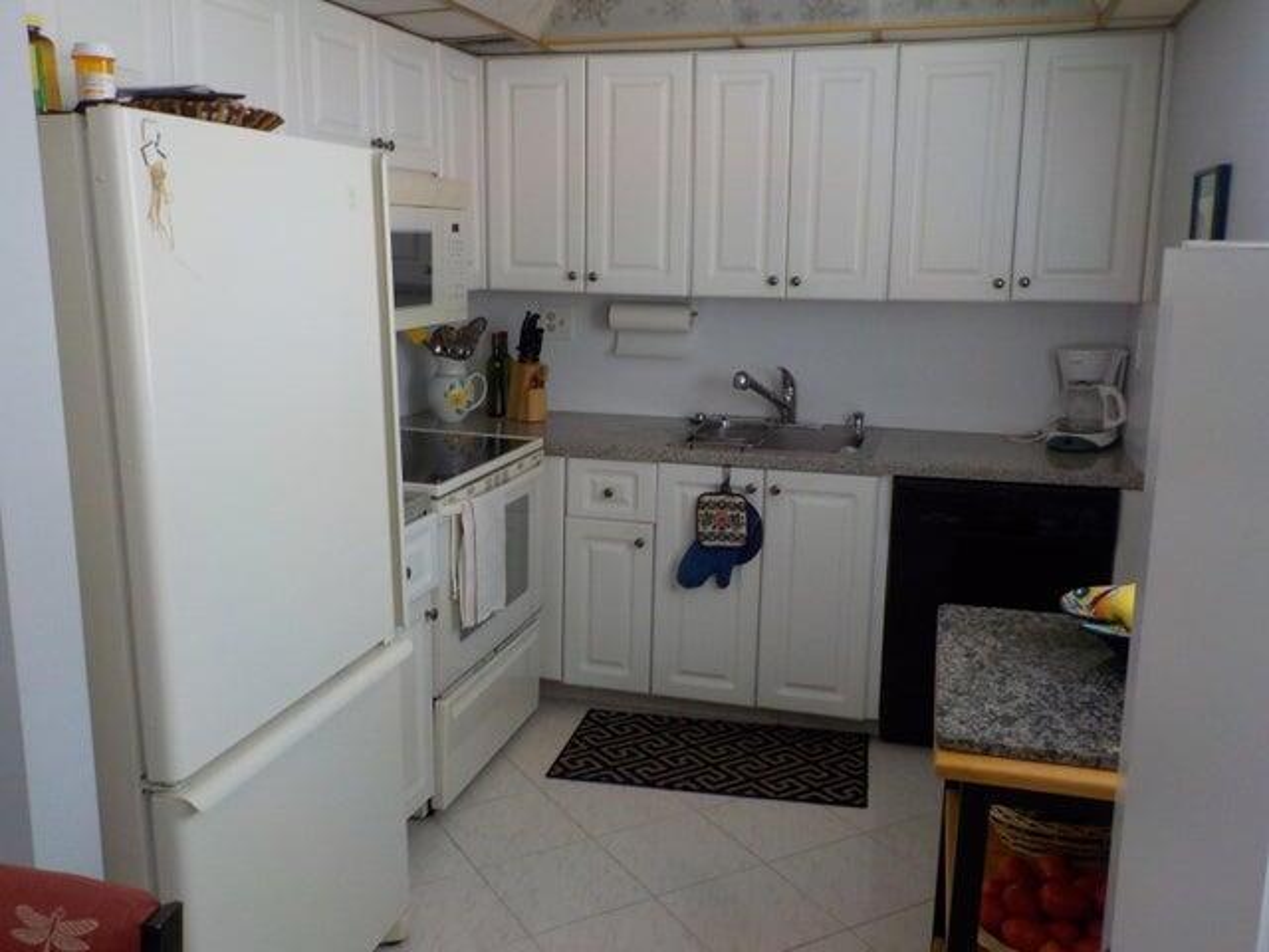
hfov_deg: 60.0
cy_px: 476
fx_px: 1100
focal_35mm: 30
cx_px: 634
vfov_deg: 46.8
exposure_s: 1/30
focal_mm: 4.1
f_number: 3.3
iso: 250
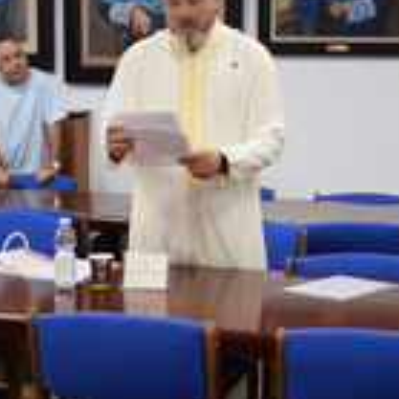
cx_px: 192
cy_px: 159
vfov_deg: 20.6
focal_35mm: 84
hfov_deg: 20.6
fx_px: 1098
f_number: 4
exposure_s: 1/60
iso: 640
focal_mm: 23
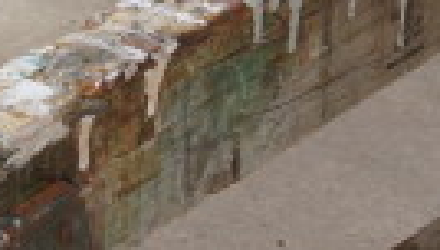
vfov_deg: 4.5
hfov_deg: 7.8
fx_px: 3145
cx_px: -312
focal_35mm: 269
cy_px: -273
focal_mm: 24
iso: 100
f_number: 7.1
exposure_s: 1/200
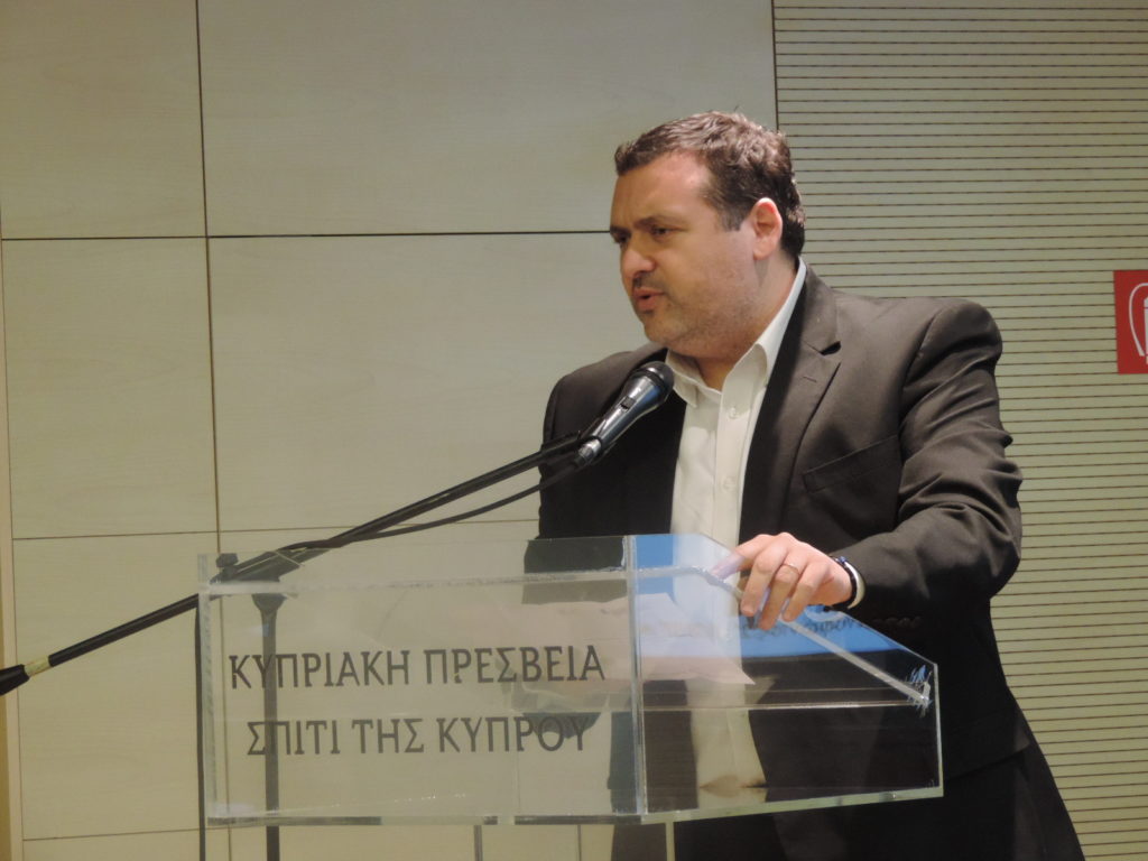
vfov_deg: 8.0
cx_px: 574
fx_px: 6135
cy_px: 430
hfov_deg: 10.7
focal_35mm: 185
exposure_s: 1/25
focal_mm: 33
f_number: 4.6
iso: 800
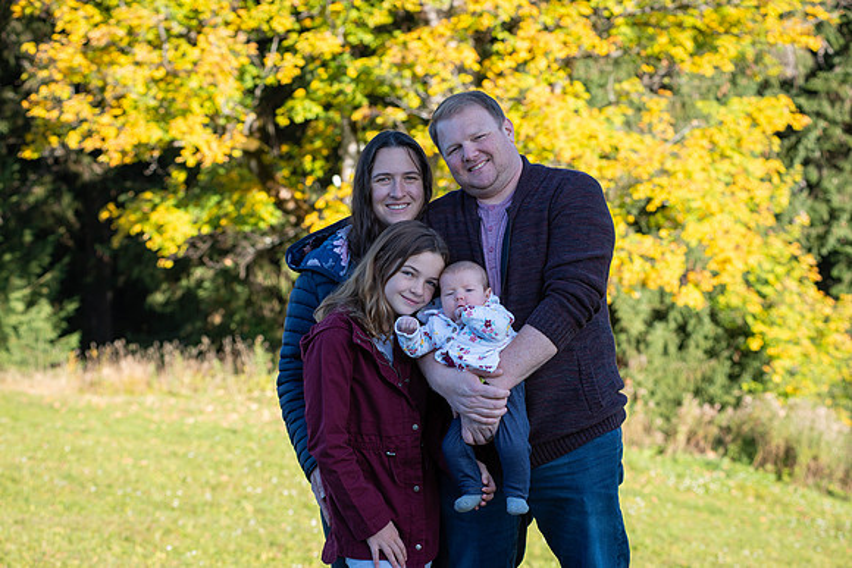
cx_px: 426
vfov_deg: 14.9
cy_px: 284
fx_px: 2178
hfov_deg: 22.1
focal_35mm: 92
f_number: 5.6
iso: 200
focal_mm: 92
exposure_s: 1/250
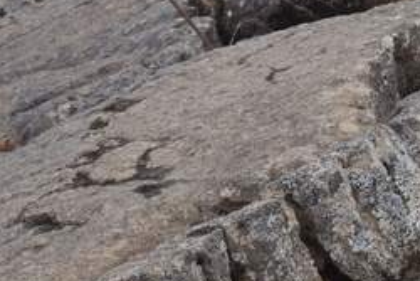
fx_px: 2580
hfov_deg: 9.3
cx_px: 375
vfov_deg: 6.2
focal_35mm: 221
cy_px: 70
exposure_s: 1/200
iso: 400
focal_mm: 36
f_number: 7.1
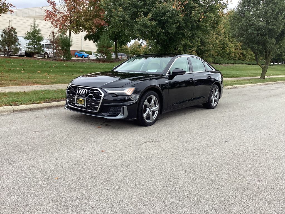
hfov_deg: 58.4
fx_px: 255
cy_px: 107
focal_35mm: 31
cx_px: 142
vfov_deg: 45.4
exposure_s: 1/196
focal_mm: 3.3
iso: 25
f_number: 2.4
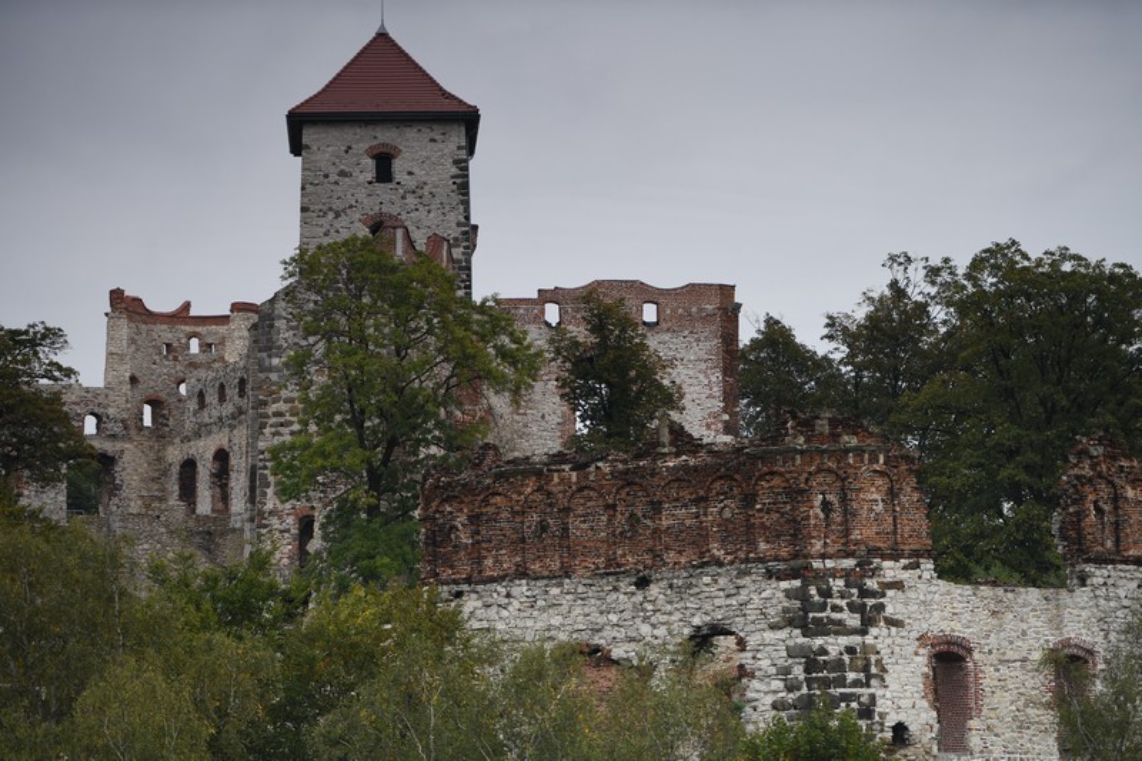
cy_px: 380
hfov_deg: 14.2
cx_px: 571
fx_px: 4598
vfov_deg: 9.5
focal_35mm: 145
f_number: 2.8
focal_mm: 145
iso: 500
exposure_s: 1/1250
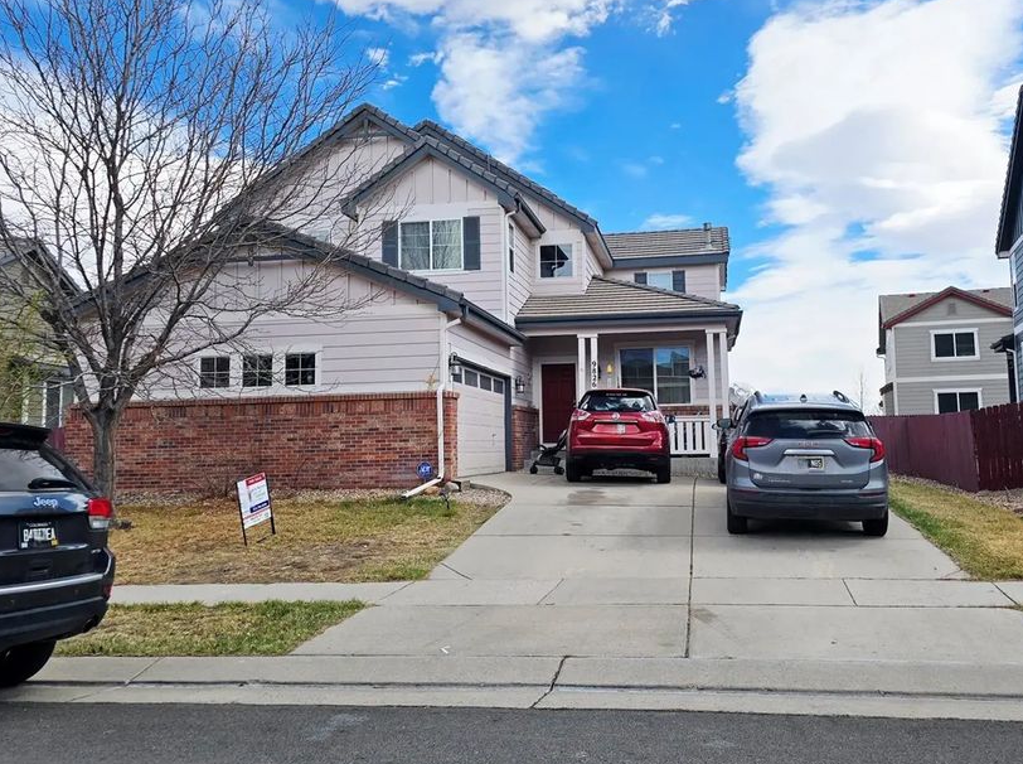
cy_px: 325
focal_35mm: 29
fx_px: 856
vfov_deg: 47.9
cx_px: 557
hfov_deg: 61.6
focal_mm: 6.3
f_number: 1.7
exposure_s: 1/909
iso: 12
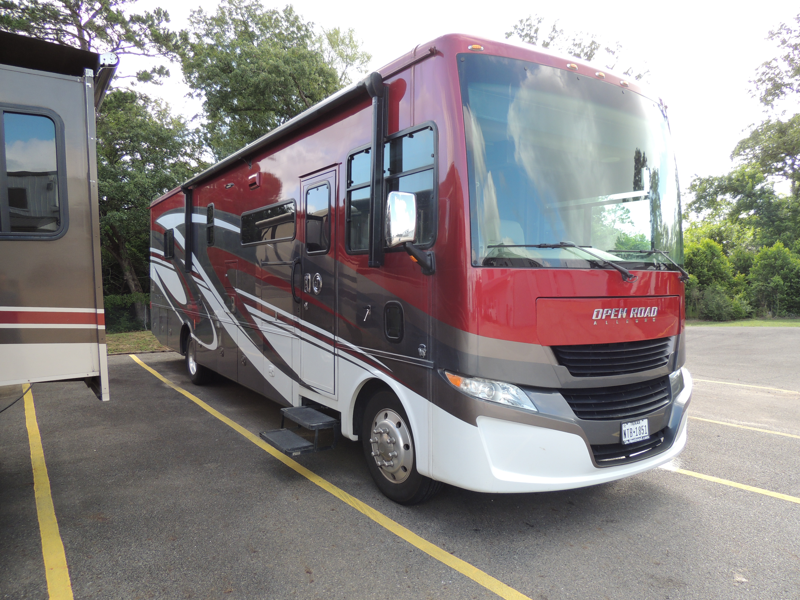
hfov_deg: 71.6
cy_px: 300
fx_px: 555
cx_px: 400
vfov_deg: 56.8
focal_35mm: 24
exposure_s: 1/200
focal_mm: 4.3
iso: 100
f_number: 3
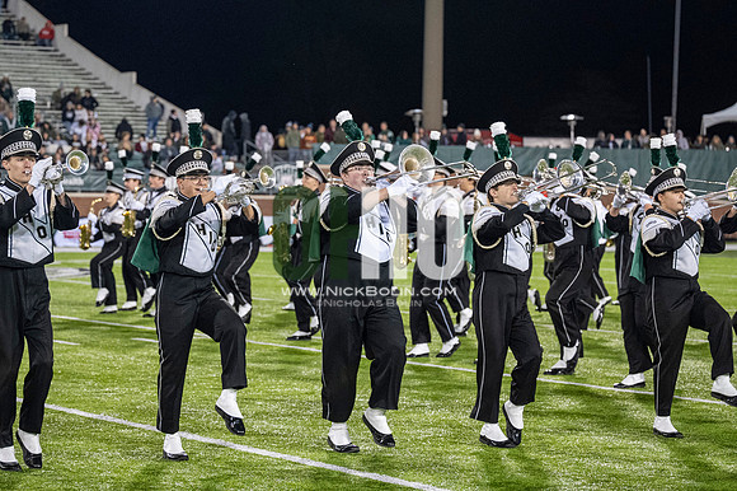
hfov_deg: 19.5
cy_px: 246
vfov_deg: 13.0
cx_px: 368
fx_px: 2148
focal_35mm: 105
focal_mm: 70
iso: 1000
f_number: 2.8
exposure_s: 1/500
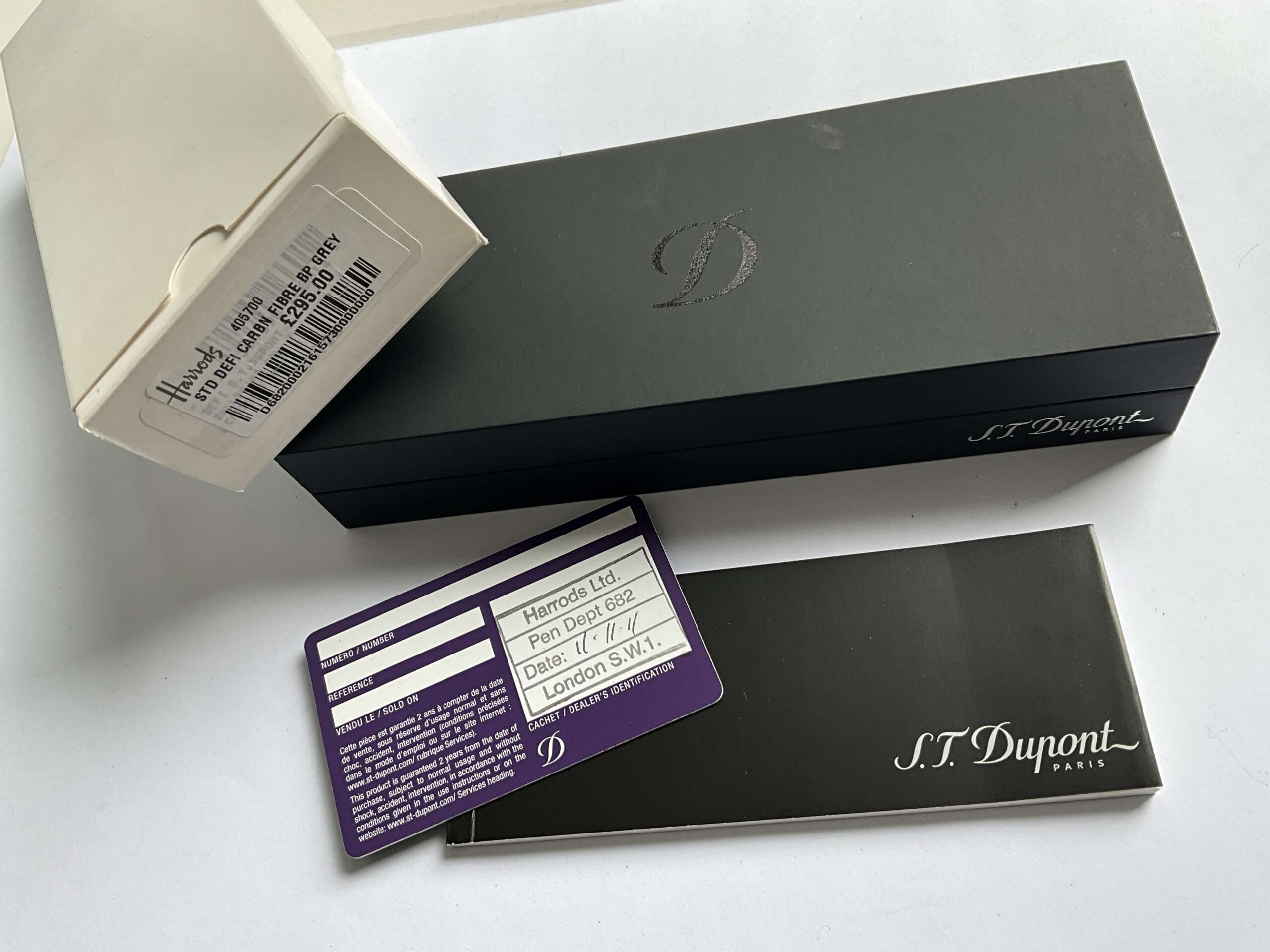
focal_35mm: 29
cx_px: 635
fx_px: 1064
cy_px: 476
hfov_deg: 61.7
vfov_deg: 48.2
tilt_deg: -60.0
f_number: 1.8
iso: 25
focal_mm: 3
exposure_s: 1/122
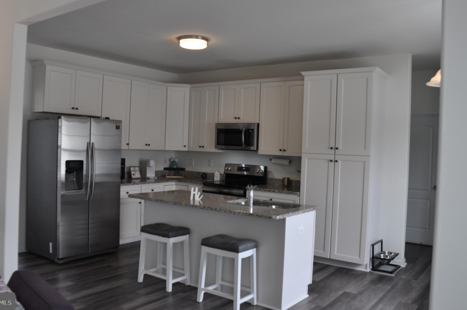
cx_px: 216
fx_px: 427
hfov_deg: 57.2
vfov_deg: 39.8
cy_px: 140
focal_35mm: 33
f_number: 5
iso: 400
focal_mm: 20
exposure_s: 1/100
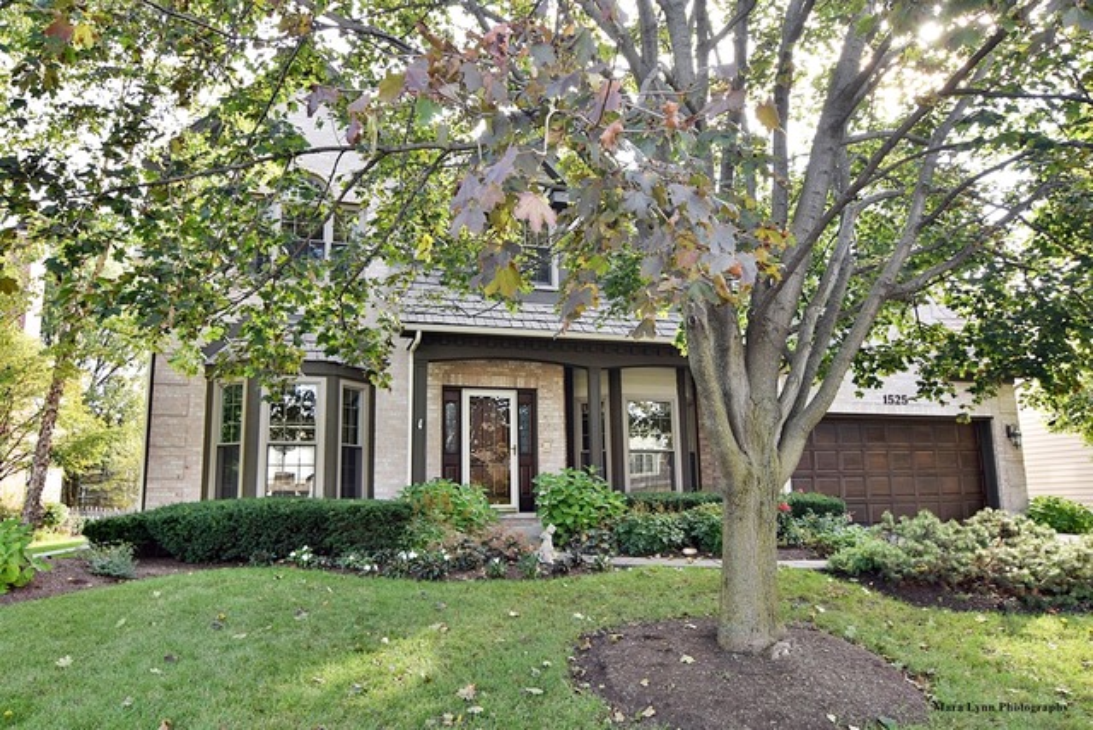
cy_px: 365
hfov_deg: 77.3
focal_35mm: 22
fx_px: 683
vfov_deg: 56.2
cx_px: 546
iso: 200
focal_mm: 15
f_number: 5.6
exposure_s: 1/125
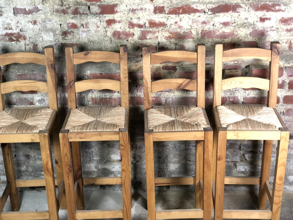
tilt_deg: -23.9
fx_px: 440
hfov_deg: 36.8
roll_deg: +2.1
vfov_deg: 28.0
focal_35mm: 52
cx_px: 146
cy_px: 110
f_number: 2.4
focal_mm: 6
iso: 160
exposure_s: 1/17
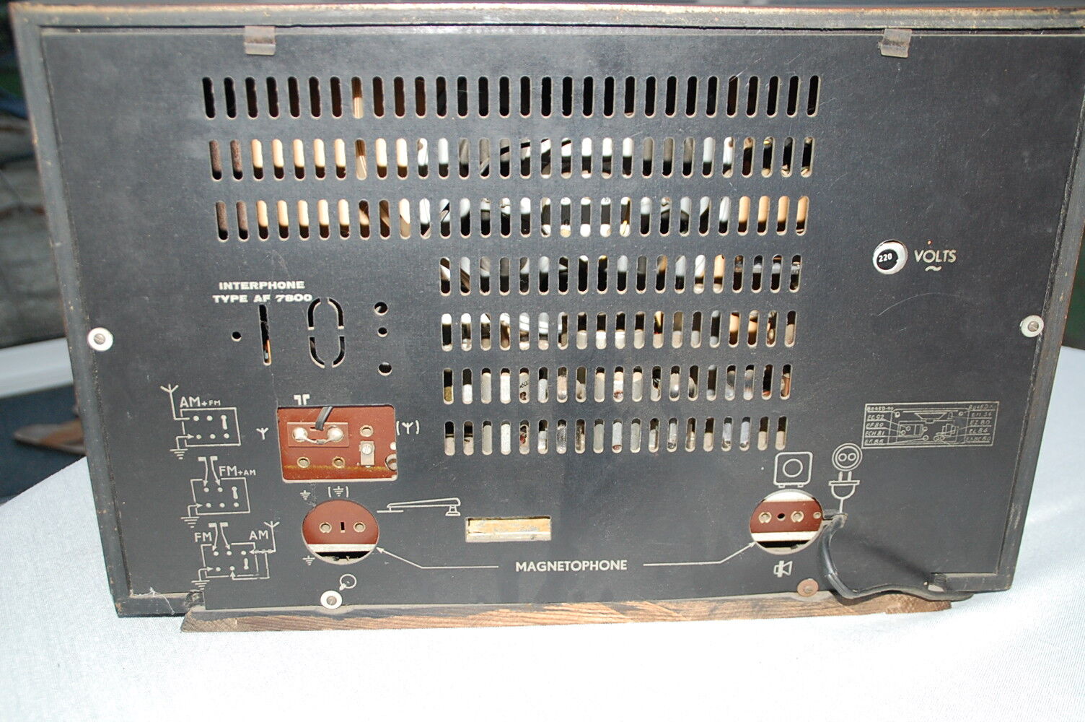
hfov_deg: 51.3
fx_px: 1129
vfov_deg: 35.4
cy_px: 361
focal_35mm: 38
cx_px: 542
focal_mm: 25
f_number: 4
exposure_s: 1/60
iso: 800
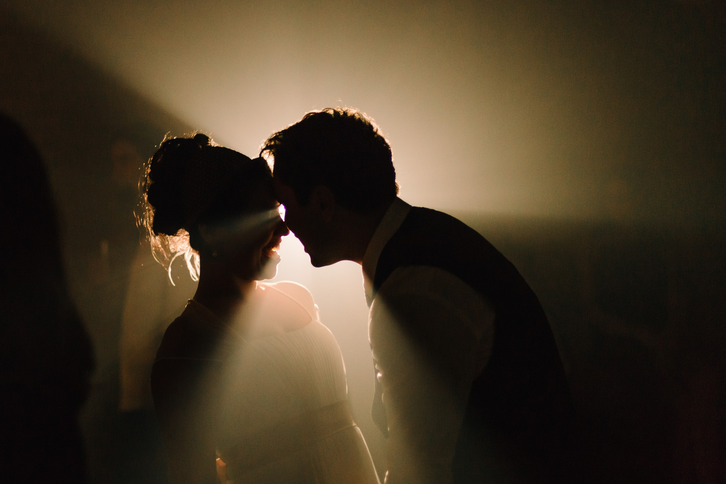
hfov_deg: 31.9
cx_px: 272
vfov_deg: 21.7
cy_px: 265
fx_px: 1265
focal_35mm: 63
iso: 3200
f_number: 1.8
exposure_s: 1/500
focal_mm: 50
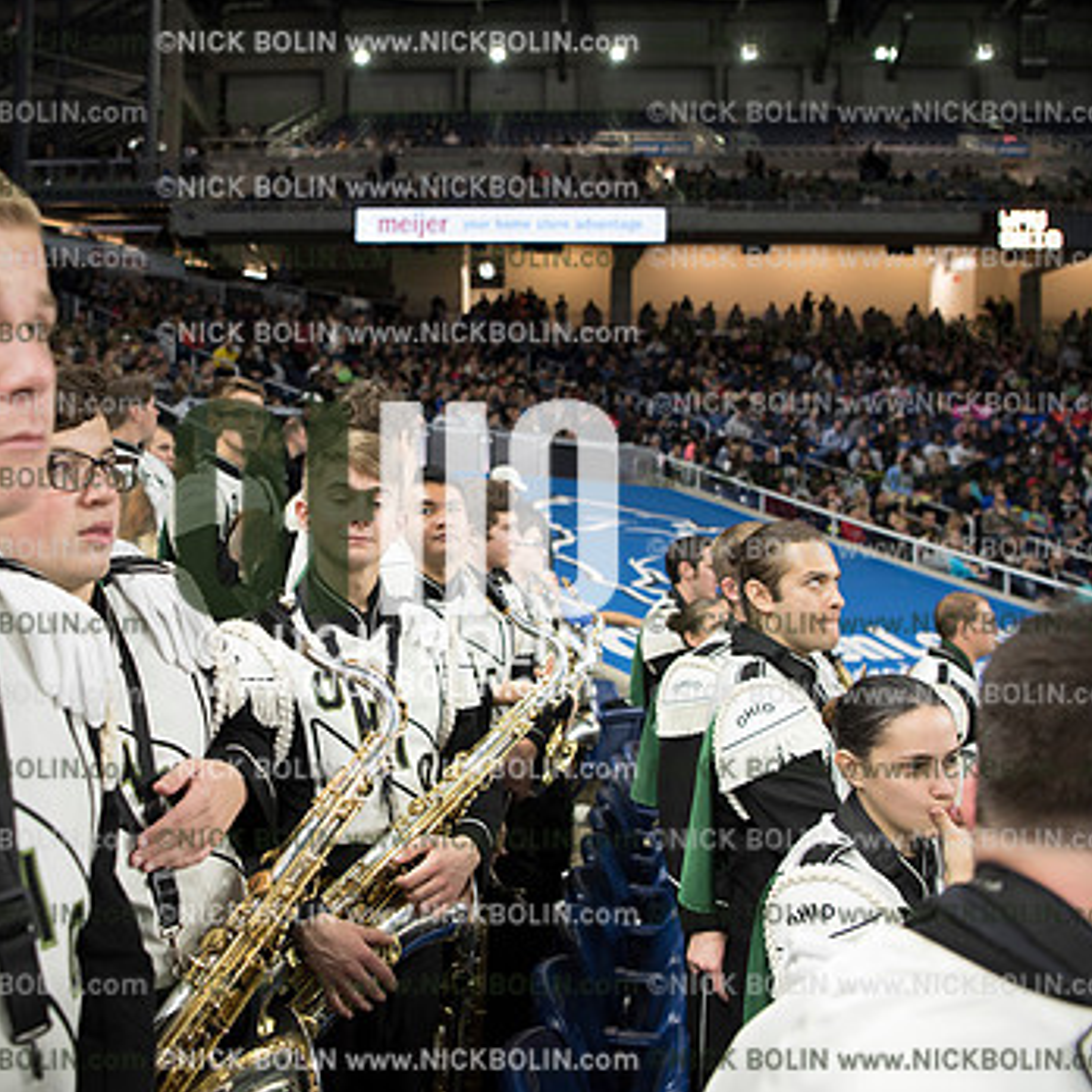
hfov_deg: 47.9
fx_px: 1213
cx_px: 395
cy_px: 551
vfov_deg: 48.5
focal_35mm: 34
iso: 1250
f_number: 2.8
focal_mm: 24
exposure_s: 1/320
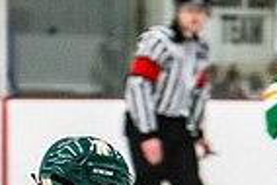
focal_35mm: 558
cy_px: 371
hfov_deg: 3.7
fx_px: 4298
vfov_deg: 2.5
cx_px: 149
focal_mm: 86
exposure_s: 1/640
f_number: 2.8
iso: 1800
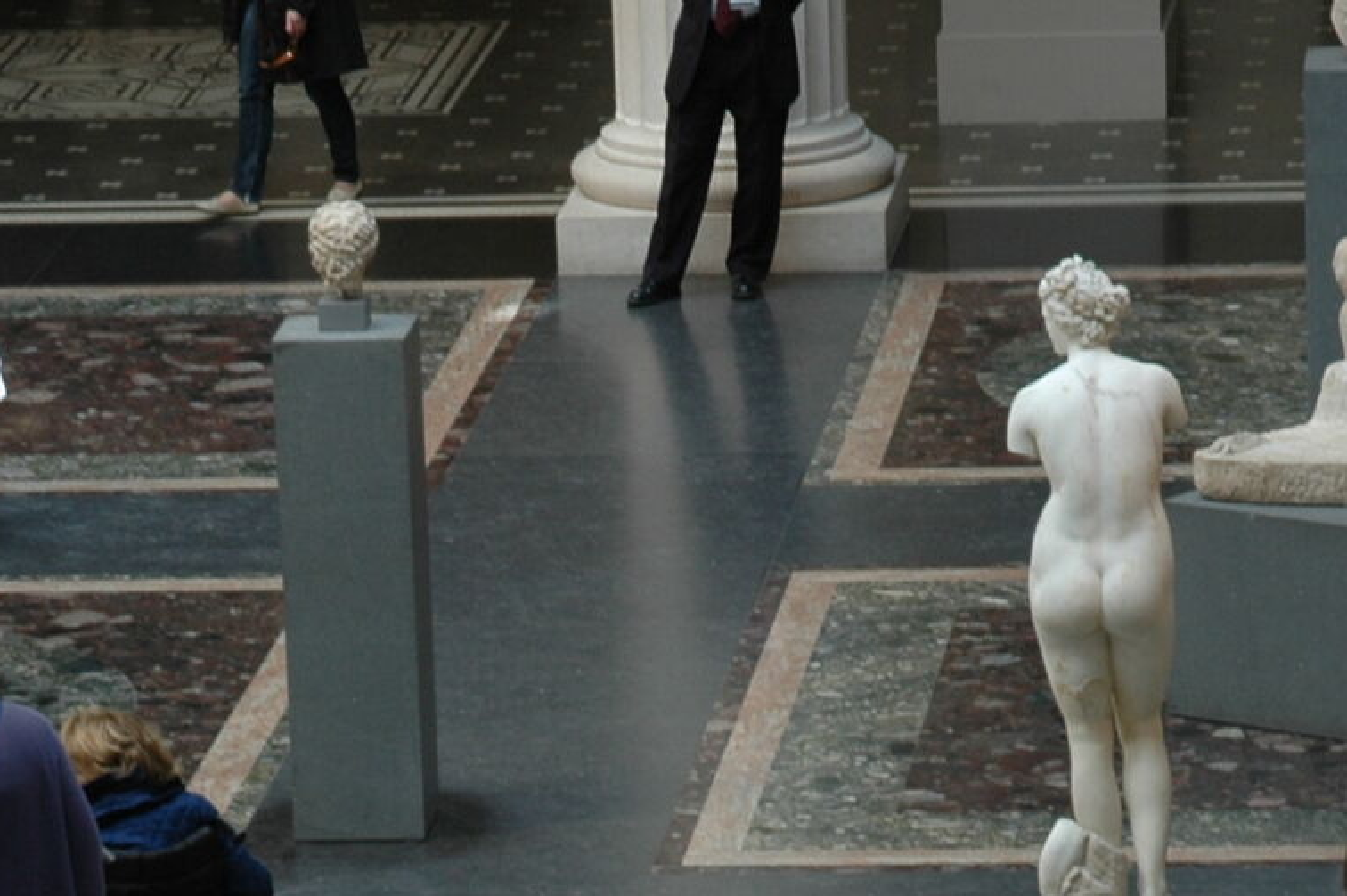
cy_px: 1165
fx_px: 8899
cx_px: 581
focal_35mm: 238
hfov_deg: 8.7
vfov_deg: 5.7
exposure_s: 1/100
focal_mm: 50
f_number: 5
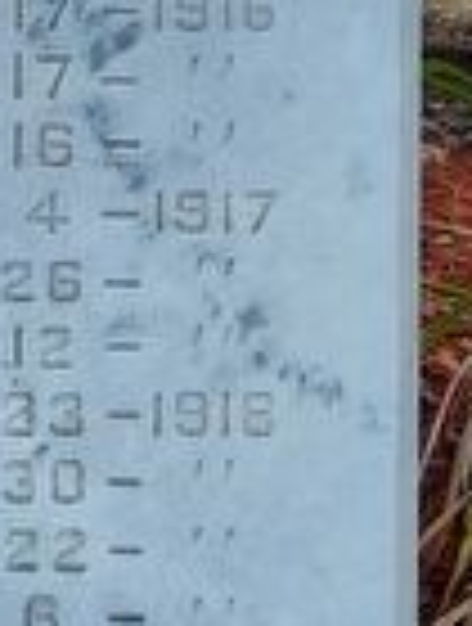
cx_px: -252
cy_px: 387
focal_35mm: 132
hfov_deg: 10.8
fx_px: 2389
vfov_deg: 14.9
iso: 100
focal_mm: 5.56
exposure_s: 1/1320
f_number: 1.8
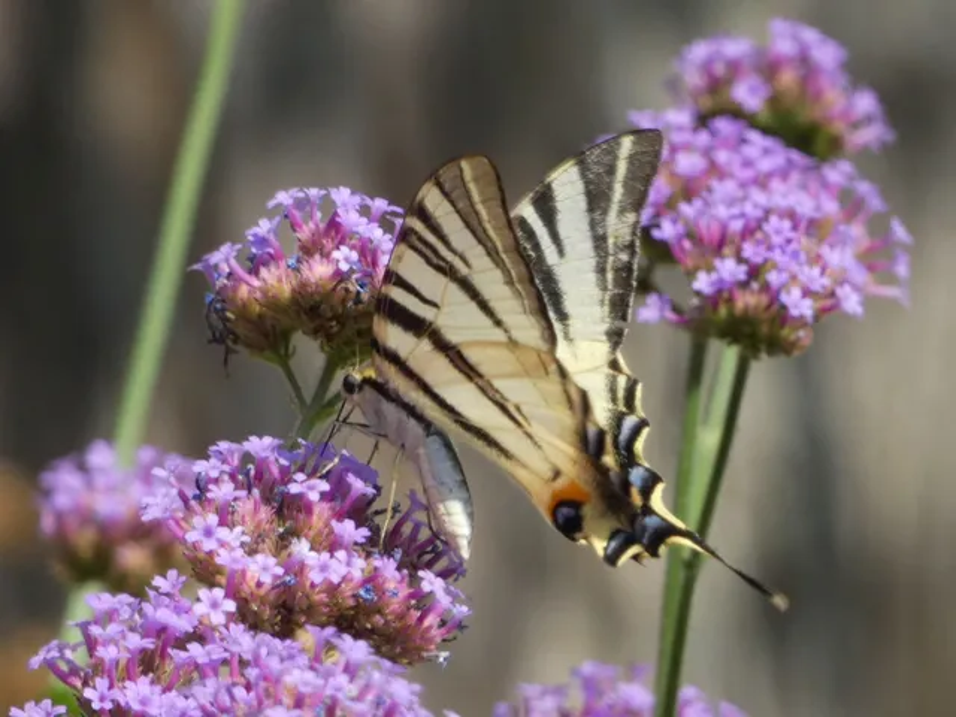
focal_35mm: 413
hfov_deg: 4.8
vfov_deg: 3.6
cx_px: 478
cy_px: 358
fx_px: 11406
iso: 80
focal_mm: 74
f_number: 5.6
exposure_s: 1/100
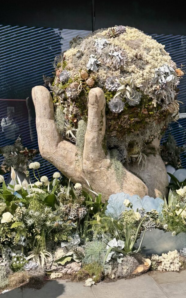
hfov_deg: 47.4
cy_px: 148
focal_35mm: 26
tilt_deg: -4.8
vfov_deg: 70.4
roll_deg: -0.1
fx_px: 211
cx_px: 112
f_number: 1.78
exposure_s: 1/3597
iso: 80
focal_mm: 6.76
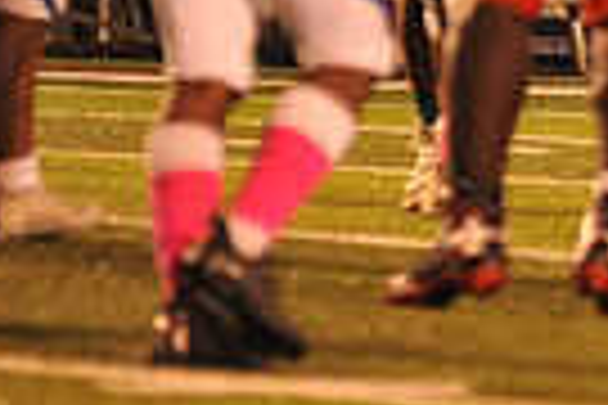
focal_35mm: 860
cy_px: 104
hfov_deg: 2.4
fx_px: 14523
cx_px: 1279
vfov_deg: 1.6
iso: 5000
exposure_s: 1/200
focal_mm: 200
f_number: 4.5
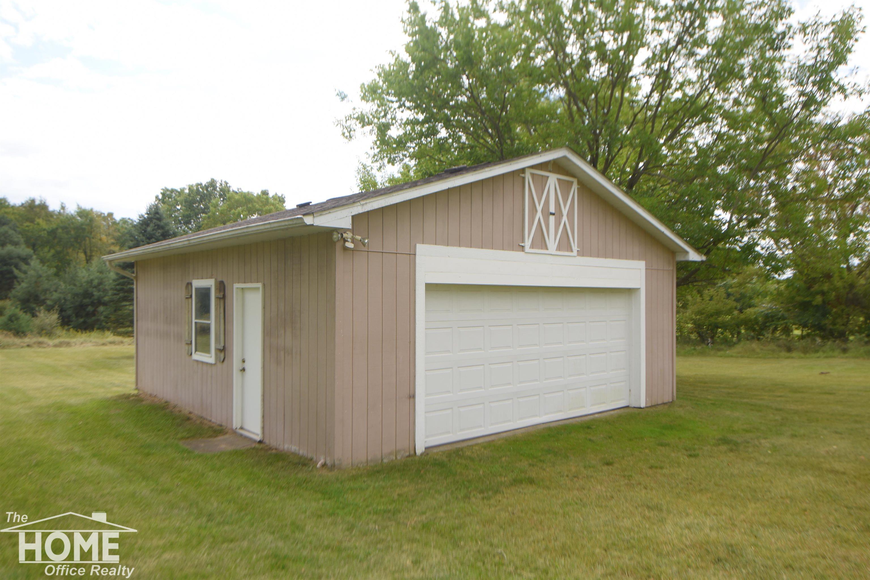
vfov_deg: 50.4
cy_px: 290
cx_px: 435
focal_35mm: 26
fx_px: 616
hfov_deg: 70.4
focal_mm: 17
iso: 100
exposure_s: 1/160
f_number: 6.3
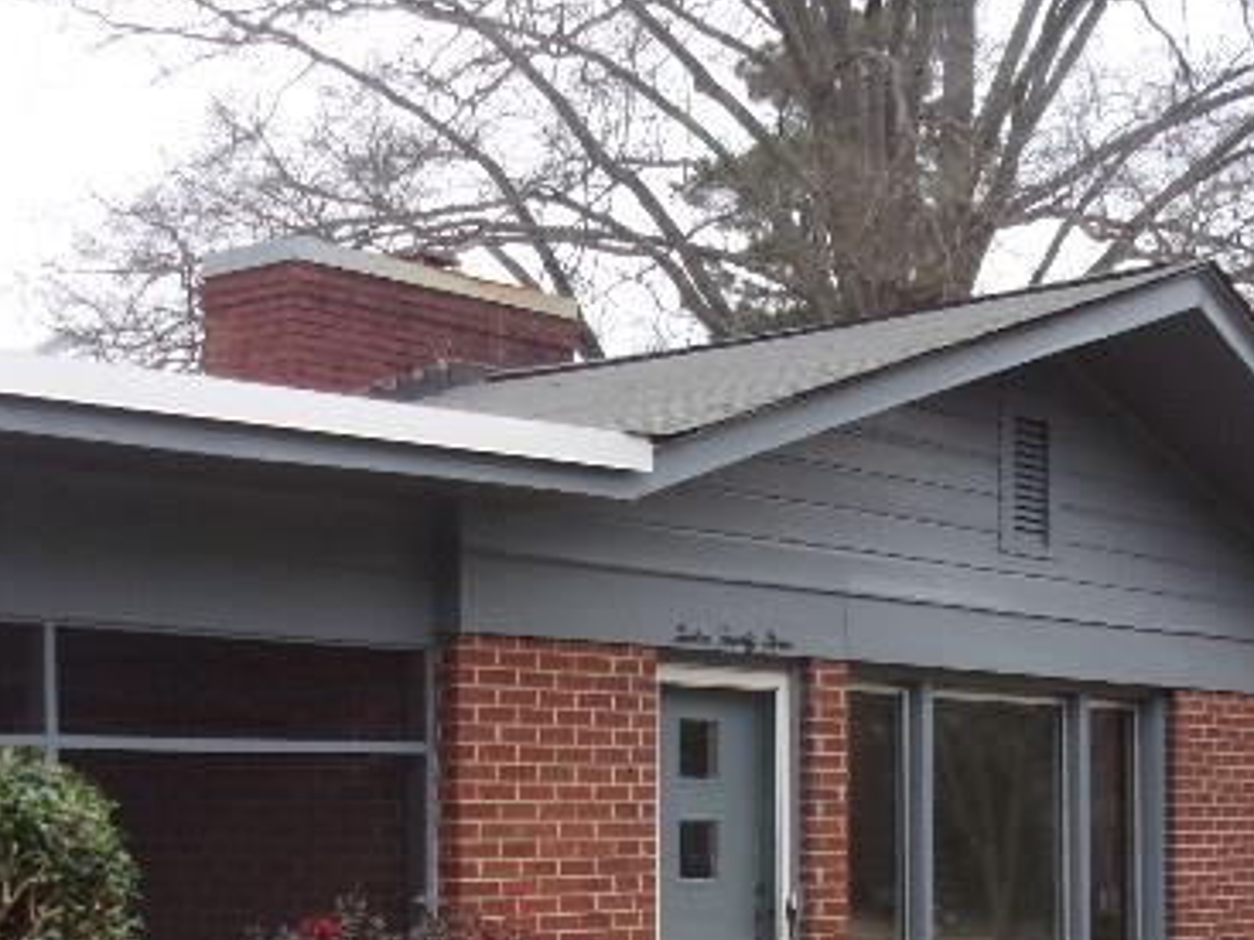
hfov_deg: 26.0
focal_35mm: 75
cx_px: 533
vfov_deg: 19.4
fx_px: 2716
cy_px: 800
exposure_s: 1/110
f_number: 4.7
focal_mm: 7.8
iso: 200
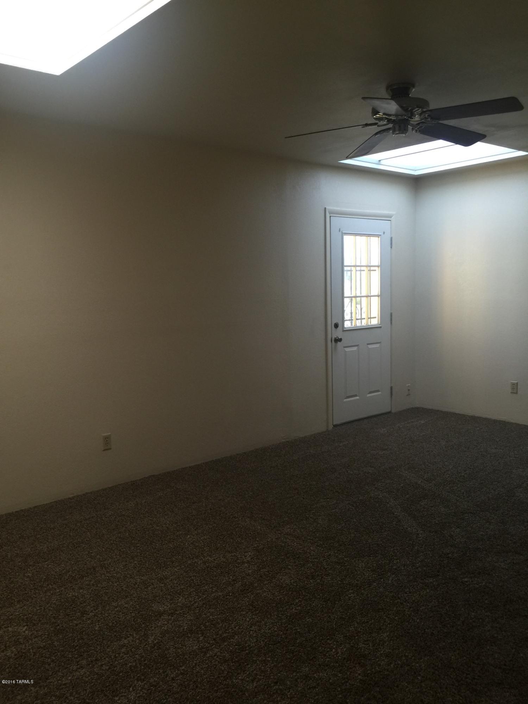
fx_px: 590
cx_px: 264
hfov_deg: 48.2
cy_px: 352
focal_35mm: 29
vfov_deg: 61.7
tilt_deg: -5.8
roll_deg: +1.9
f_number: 2.2
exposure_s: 1/15
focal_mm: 4.15
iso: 40
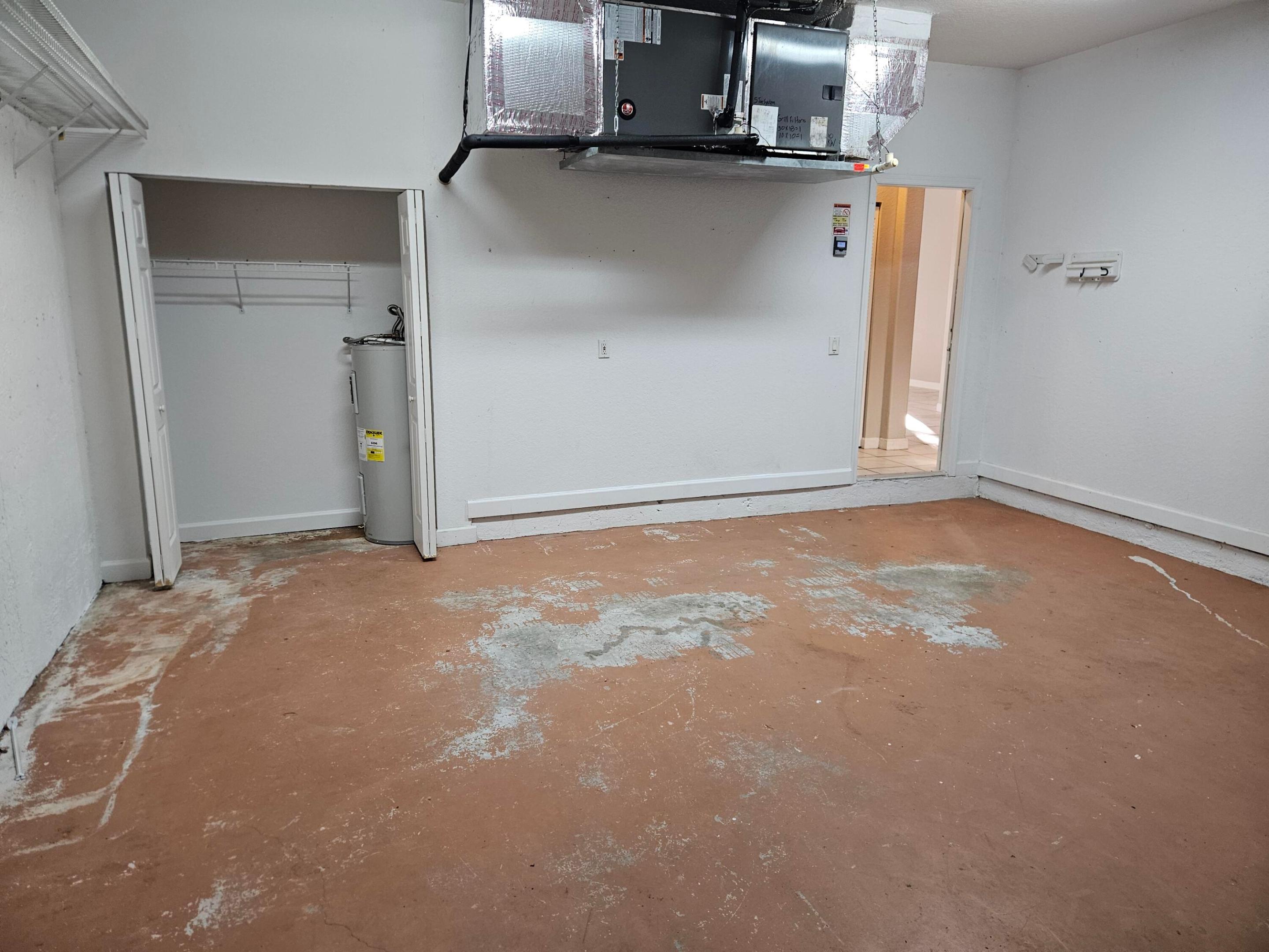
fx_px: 843
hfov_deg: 73.9
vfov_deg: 58.9
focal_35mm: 23
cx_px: 634
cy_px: 476
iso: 320
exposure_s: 1/120
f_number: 1.8
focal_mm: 5.4
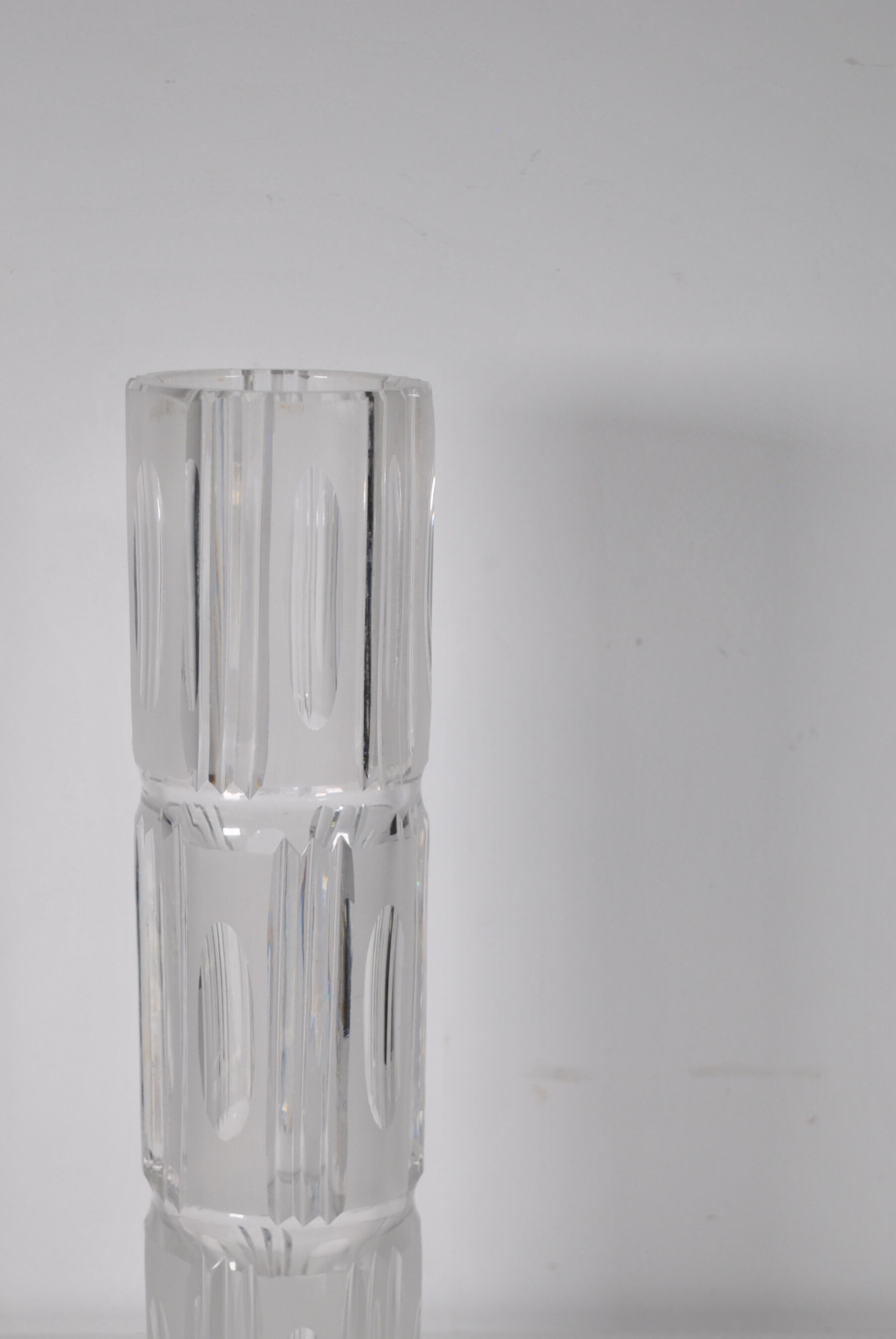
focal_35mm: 76
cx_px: 306
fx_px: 2819
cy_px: 943
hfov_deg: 18.0
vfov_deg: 26.5
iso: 200
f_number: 5
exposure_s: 1/200
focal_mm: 35
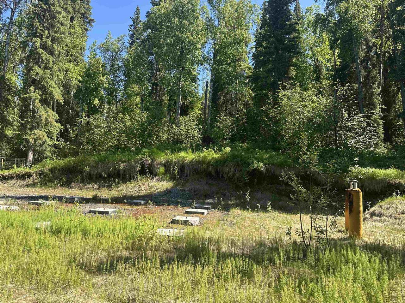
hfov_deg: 71.6
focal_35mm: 24
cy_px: 152
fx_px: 281
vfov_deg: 56.8
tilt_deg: +4.2
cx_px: 202
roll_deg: -2.7
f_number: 1.78
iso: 80
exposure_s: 1/1183
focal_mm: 6.86
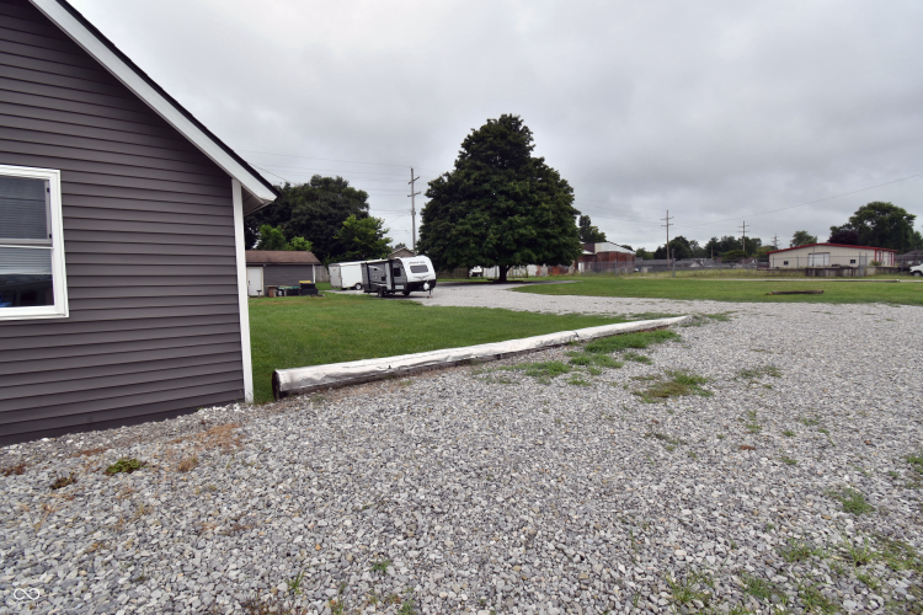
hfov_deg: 100.4
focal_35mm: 15
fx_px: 385
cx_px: 462
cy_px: 308
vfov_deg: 77.3
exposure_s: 1/200
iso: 100
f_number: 9
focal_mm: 10
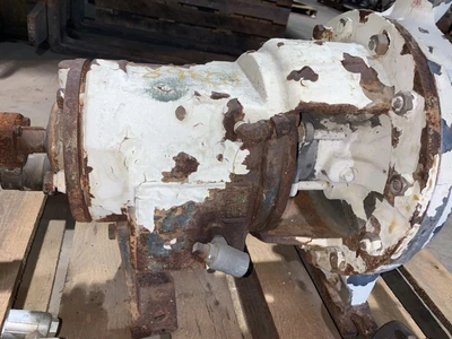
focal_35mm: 26
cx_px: 226
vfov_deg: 53.1
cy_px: 170
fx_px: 339
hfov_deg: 67.3
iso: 25
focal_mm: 4.25
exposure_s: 1/27
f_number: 1.8
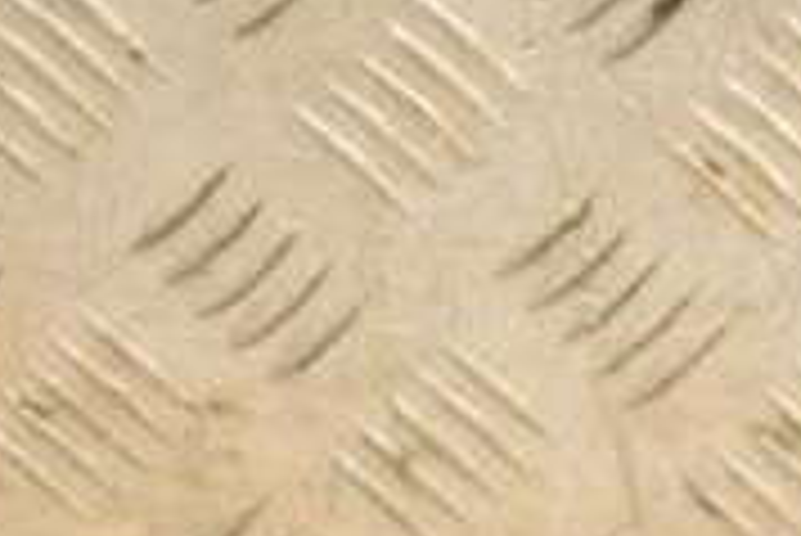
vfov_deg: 4.4
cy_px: 775
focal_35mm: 313
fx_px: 6970
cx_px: 1138
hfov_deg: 6.5
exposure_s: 1/80
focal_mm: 62
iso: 800
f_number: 5.3
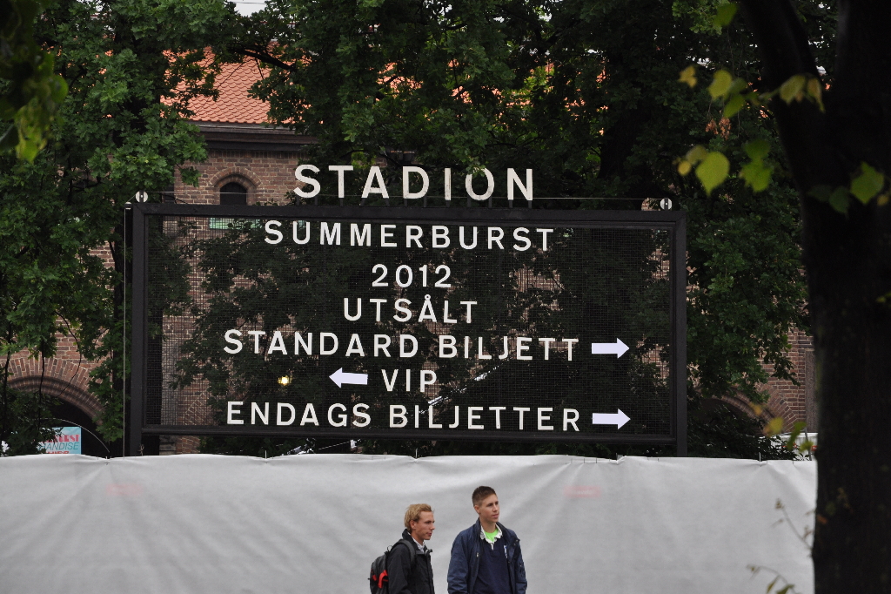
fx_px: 3154
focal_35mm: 128
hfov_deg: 16.1
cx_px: 446
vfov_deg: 10.7
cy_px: 297
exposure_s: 1/320
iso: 400
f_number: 5.6
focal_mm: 85
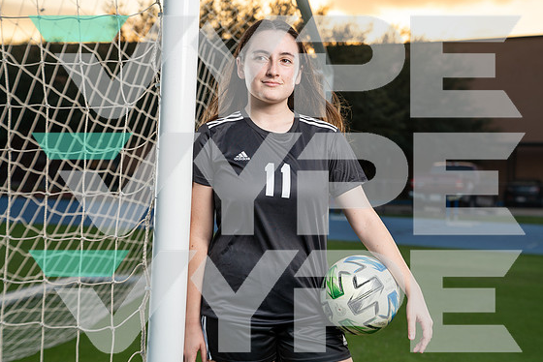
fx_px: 890
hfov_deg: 33.9
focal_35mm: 59
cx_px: 278
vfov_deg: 23.0
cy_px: 184
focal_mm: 57
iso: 160
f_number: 4
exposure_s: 1/250
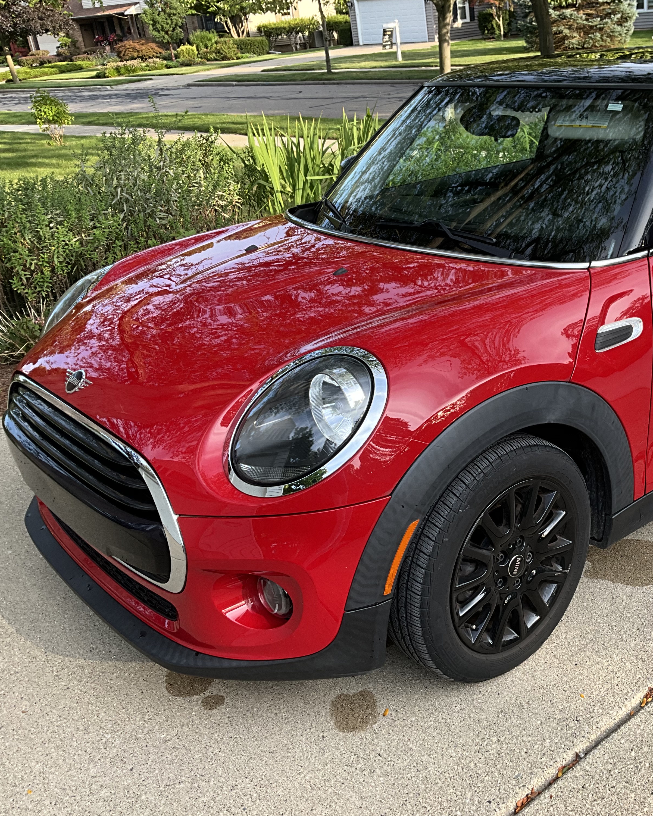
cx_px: 499
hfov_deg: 38.1
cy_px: 410
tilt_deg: -25.0
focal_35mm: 38
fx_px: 918
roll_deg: +4.4
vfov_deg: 47.9
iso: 20
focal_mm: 3
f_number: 1.8
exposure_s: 1/203
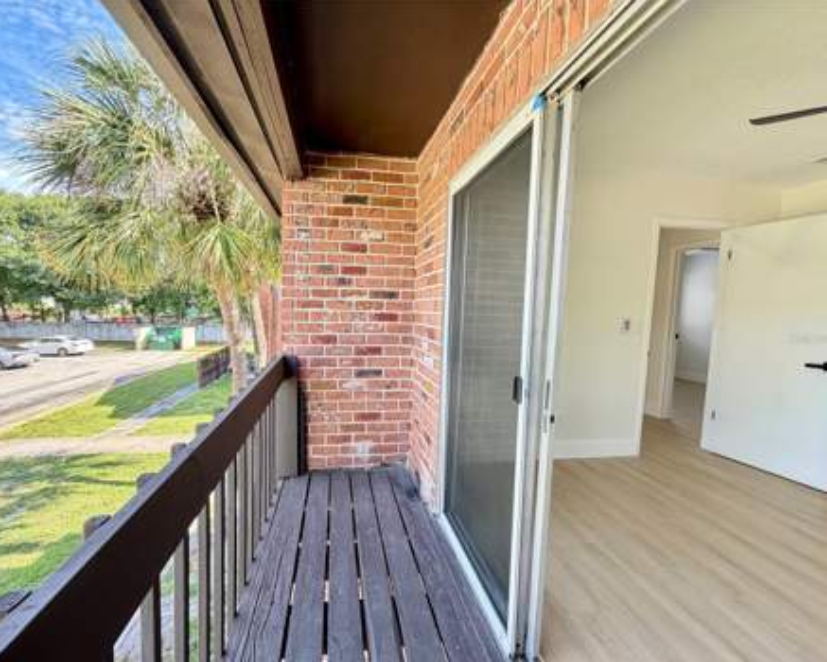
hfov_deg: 96.7
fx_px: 367
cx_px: 388
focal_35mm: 15
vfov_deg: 84.1
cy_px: 339
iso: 125
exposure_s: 1/121
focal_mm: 2.22
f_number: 2.2
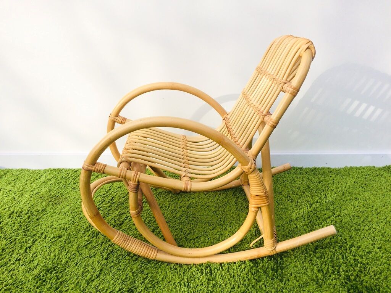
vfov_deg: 48.2
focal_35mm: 29
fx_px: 328
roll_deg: -0.4
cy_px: 146
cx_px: 196
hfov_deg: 61.7
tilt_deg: -23.6
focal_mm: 4.15
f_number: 2.2
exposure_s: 1/805
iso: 32
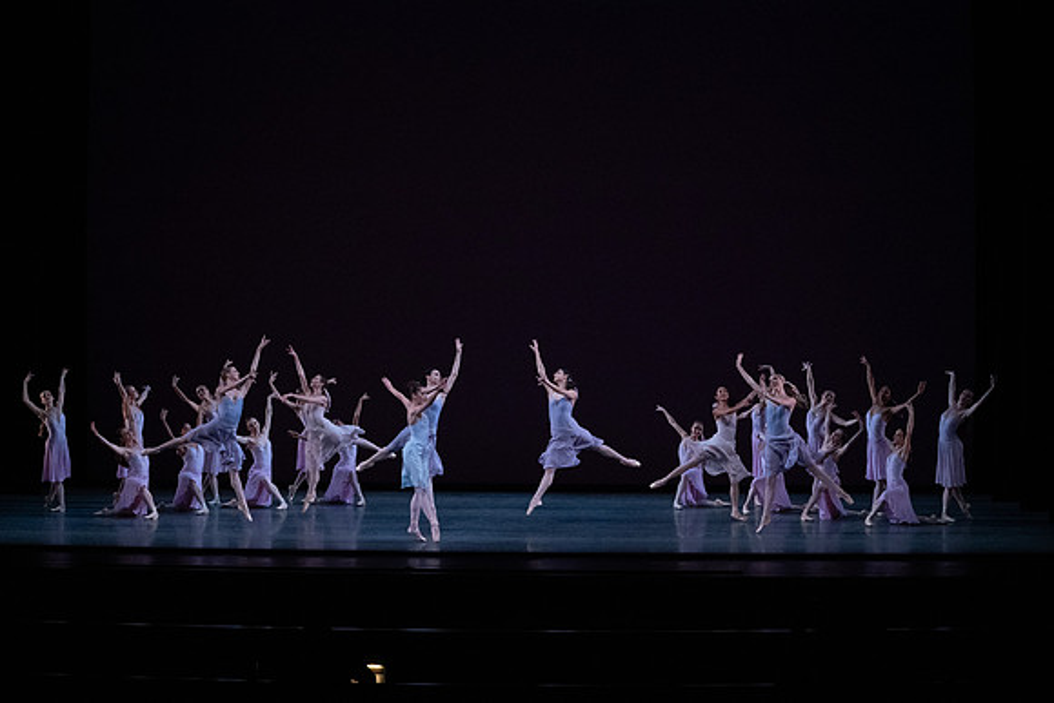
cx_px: 527
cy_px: 352
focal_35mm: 70
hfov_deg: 28.8
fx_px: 2050
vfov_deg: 19.5
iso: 12800
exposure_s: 1/400
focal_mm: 70
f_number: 13
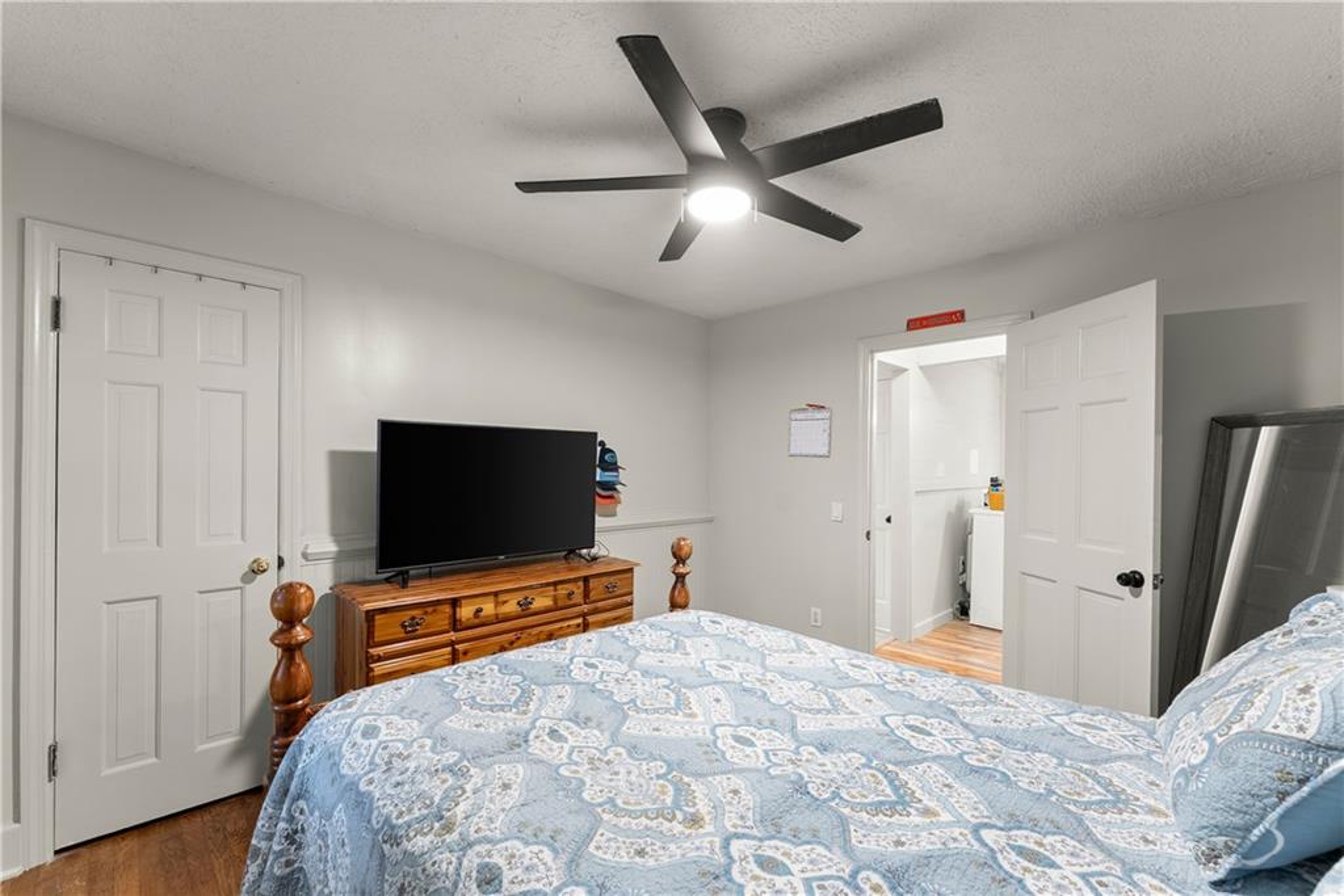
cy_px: 448
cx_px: 672
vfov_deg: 81.2
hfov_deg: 104.2
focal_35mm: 14
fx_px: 523
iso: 640
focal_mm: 14
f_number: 7.1
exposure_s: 1
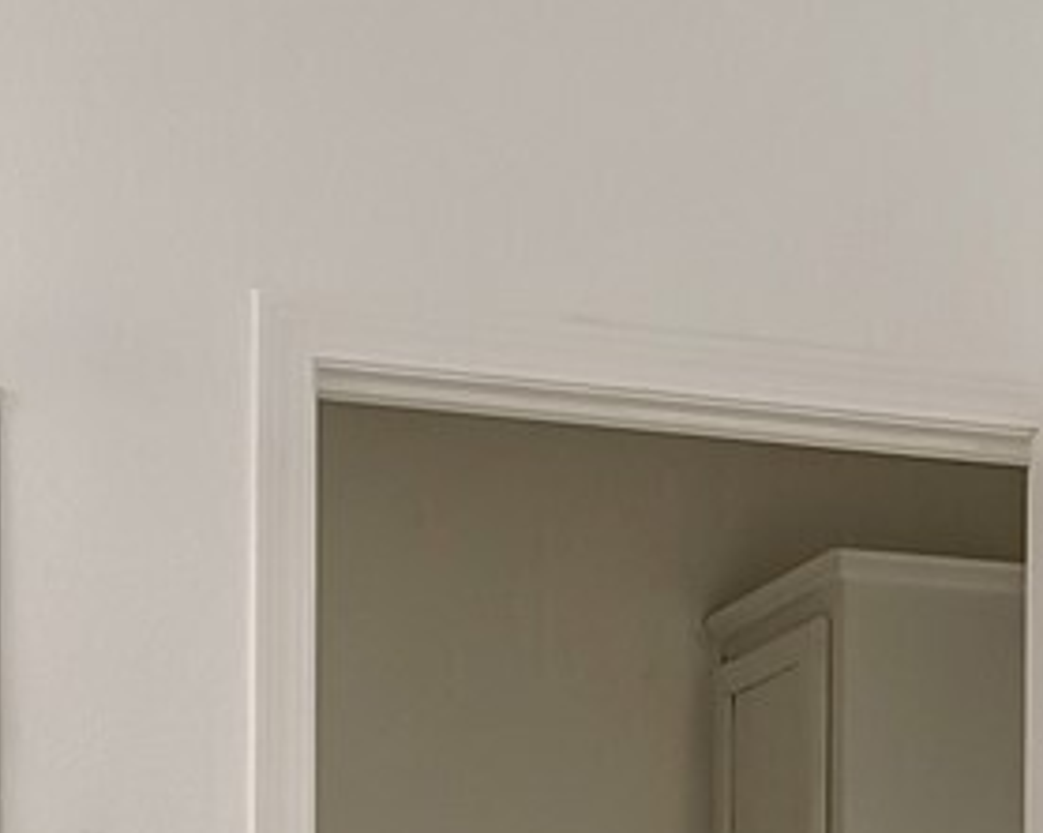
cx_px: 480
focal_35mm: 86
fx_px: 2653
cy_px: 1503
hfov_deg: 22.2
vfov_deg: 15.4
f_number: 9
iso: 160
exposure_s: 1/20
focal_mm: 10
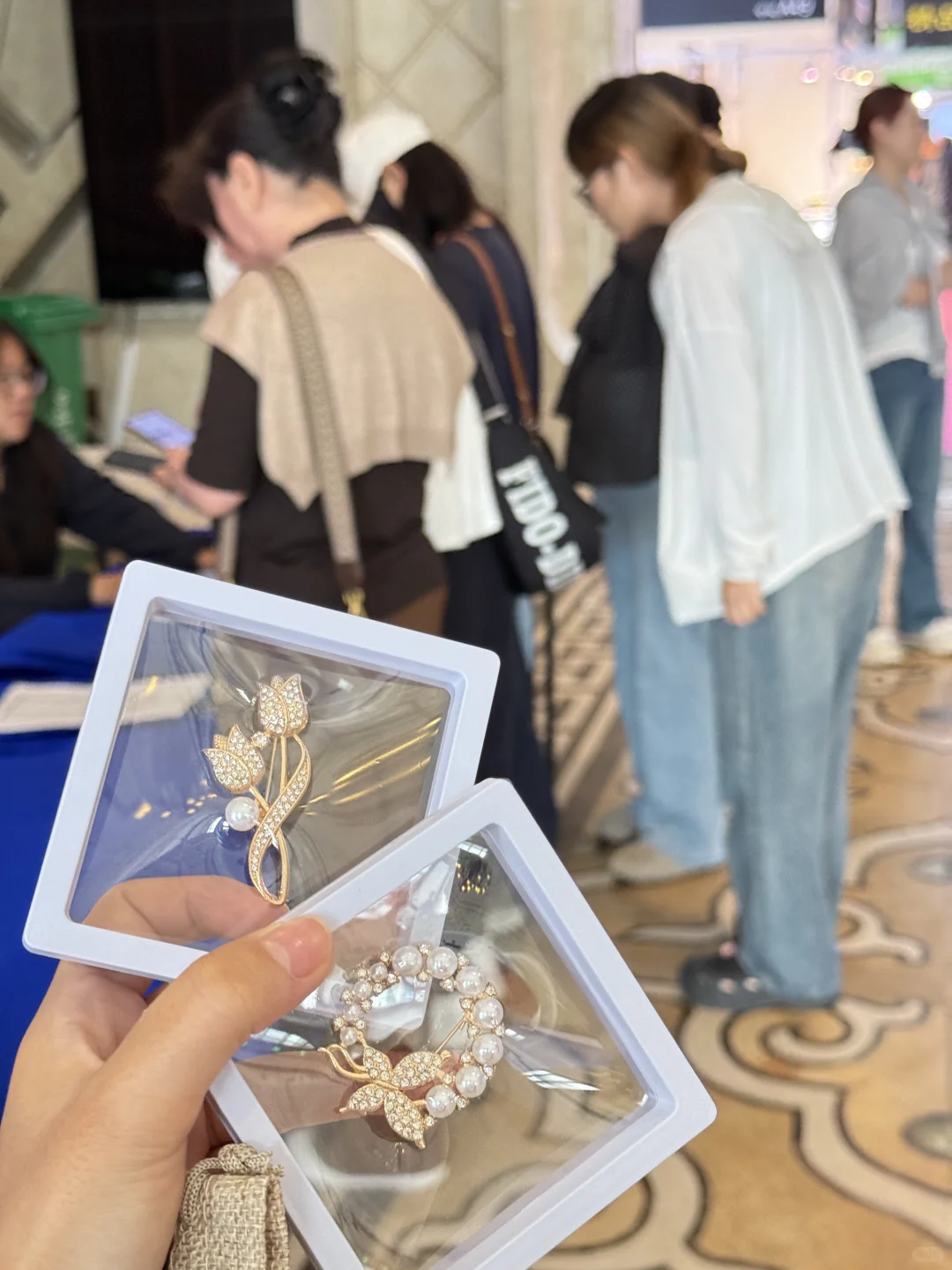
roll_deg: +1.0
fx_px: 1760
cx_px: 476
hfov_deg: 30.3
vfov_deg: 39.7
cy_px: 635
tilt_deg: -13.8
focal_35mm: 48
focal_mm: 6.76
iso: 320
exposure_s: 1/40
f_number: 1.78
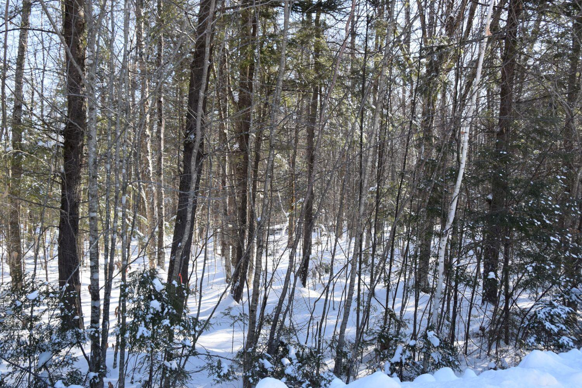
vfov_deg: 36.9
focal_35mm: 36
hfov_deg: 53.1
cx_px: 291
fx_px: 582
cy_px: 194
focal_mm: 24
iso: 400
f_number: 8
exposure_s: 1/250
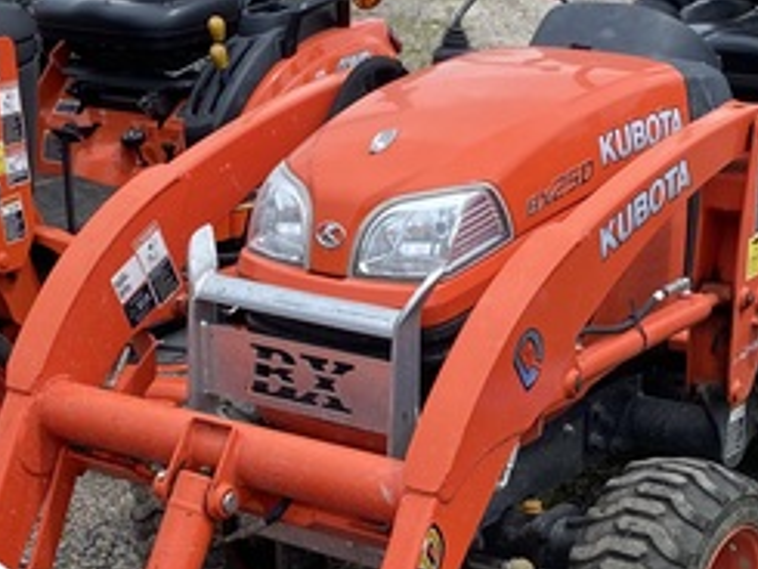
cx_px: 353
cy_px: 520
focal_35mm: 85
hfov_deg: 23.0
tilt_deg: -19.5
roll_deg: +0.2
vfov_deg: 17.1
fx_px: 1862
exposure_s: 1/905
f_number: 1.8
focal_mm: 4.25
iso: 32
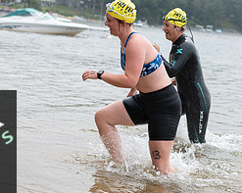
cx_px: 162
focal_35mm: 106
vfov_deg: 14.4
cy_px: 40
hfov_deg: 18.1
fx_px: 758
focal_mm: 48
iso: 320
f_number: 3.2
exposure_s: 1/800
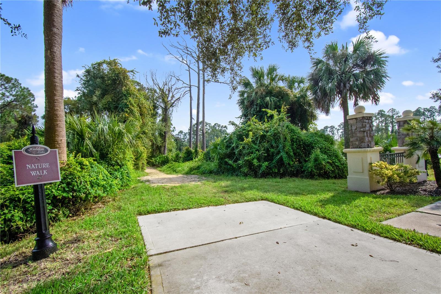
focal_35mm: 15
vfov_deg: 77.3
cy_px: 147
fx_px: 184
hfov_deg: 100.4
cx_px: 220
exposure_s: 1/5000
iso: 800
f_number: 4.5
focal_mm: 10
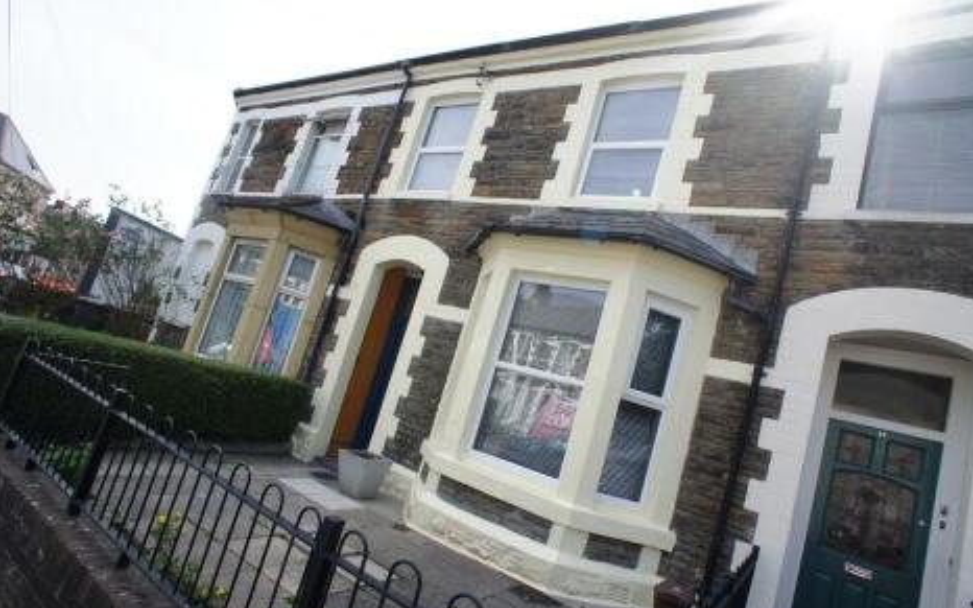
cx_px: 489
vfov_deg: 49.2
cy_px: 327
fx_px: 663
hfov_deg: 72.6
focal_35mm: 25
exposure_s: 1/320
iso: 200
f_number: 6.3
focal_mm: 16
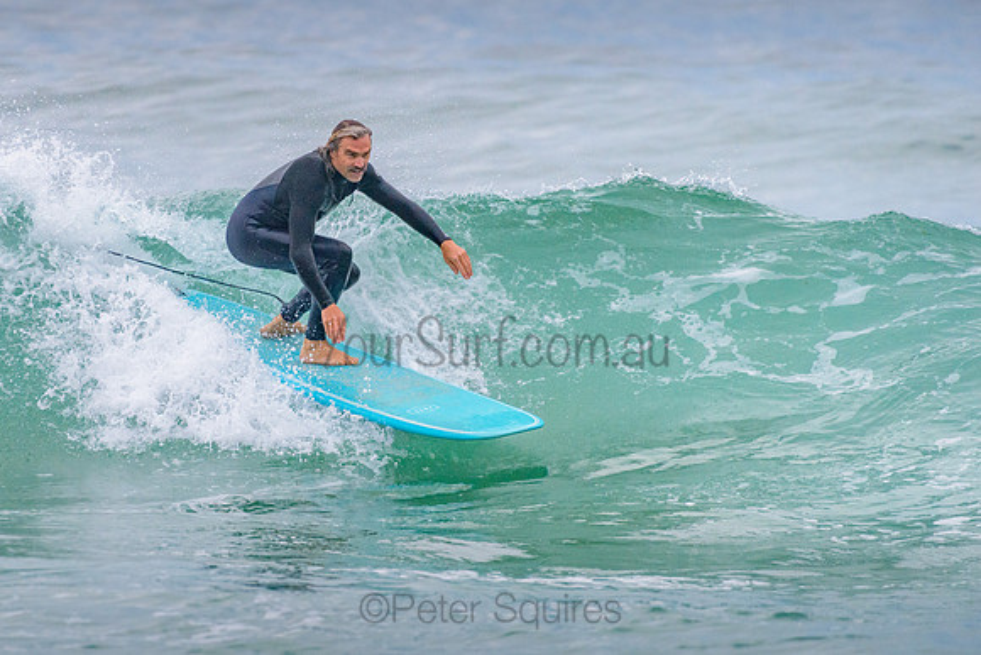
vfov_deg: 2.2
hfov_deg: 3.4
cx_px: 389
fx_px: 16699
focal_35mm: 613
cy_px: 323
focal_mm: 500
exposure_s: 1/1250
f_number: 5.6
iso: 1100
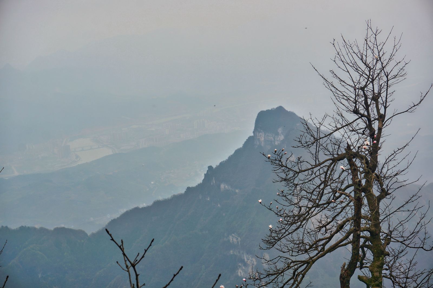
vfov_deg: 18.9
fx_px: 865
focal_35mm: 72
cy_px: 144
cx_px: 216
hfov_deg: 28.1
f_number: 8
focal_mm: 48
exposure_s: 1/200
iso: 100
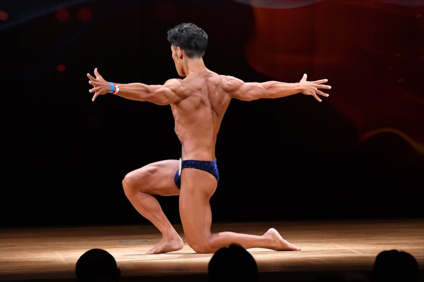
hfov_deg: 6.9
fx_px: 3532
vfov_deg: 4.6
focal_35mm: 300
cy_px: 141
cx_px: 212
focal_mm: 200
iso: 4000
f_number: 5.6
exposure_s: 1/400
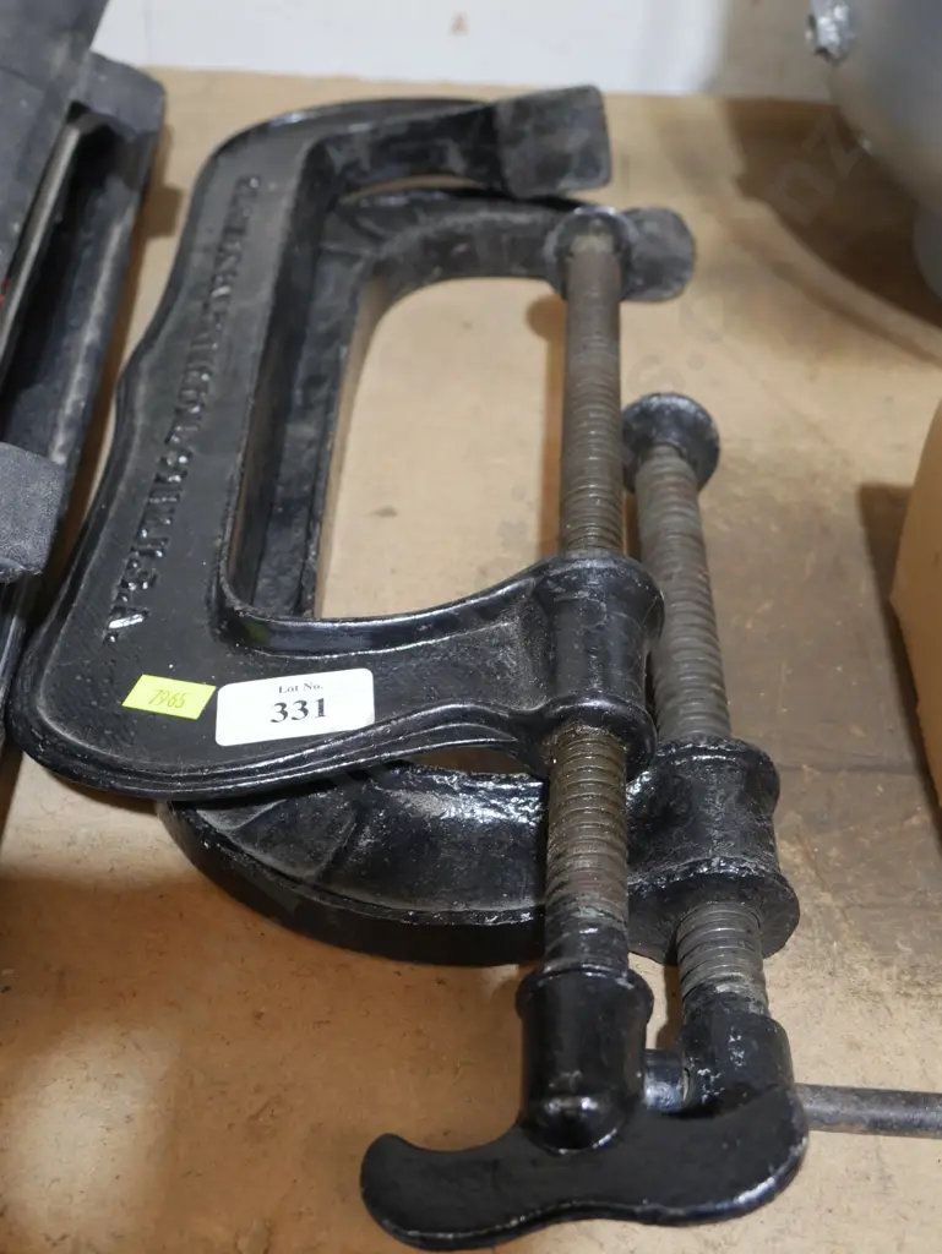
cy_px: 627
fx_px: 1668
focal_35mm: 46
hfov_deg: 31.5
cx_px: 471
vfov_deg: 41.2
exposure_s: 1/60
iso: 1250
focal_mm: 23
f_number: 5.1
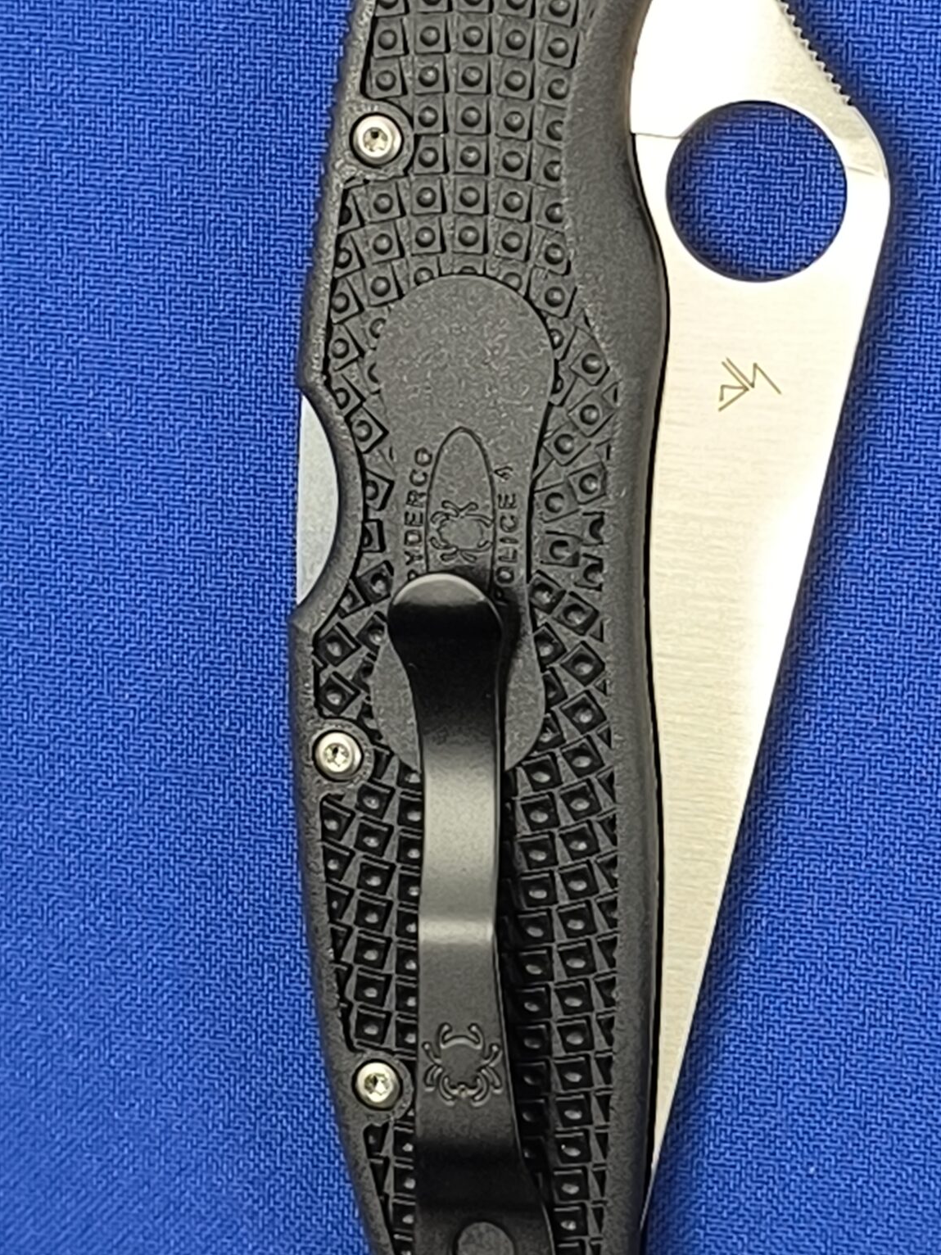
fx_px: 4241
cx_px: 495
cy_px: 523
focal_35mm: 117
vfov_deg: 16.8
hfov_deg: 12.7
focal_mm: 6.14
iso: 640
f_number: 1.65
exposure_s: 1/100
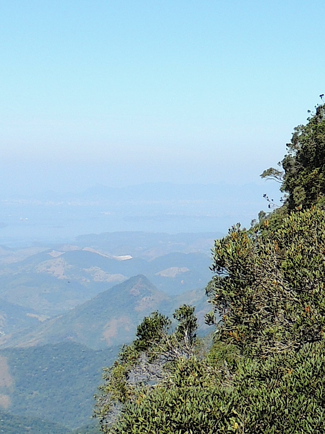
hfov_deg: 13.4
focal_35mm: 104
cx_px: 488
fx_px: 1303
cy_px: 143
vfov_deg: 18.8
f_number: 3.1
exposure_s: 1/1000
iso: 100
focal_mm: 4.9
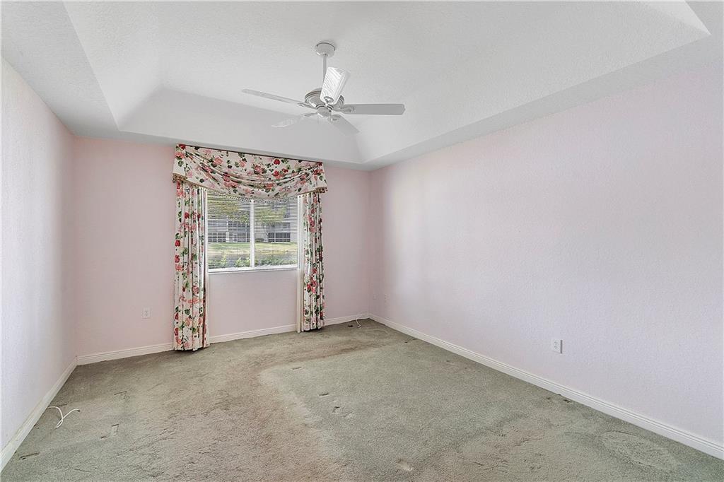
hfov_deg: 100.4
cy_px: 241
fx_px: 302
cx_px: 362
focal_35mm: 15
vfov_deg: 77.3
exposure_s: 1/3
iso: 160
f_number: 11
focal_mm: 10
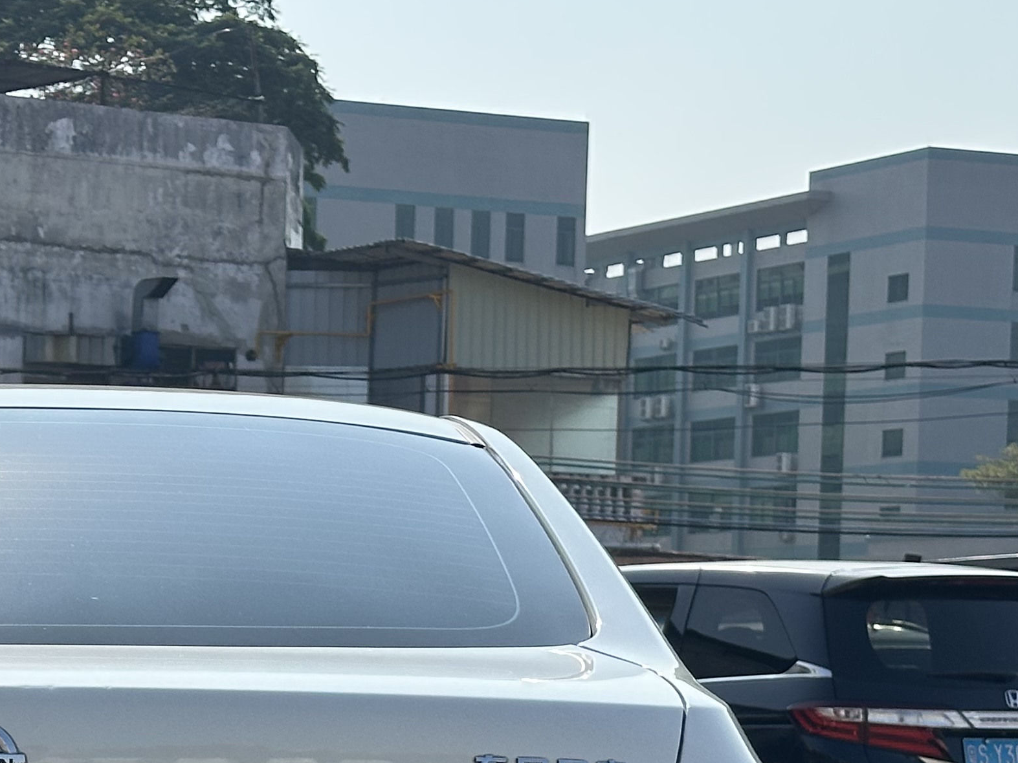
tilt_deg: -1.7
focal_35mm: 123
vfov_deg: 11.8
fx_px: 3618
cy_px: 861
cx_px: -9
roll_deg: -0.9
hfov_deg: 15.7
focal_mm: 6.86
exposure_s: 1/4785
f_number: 1.78
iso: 64
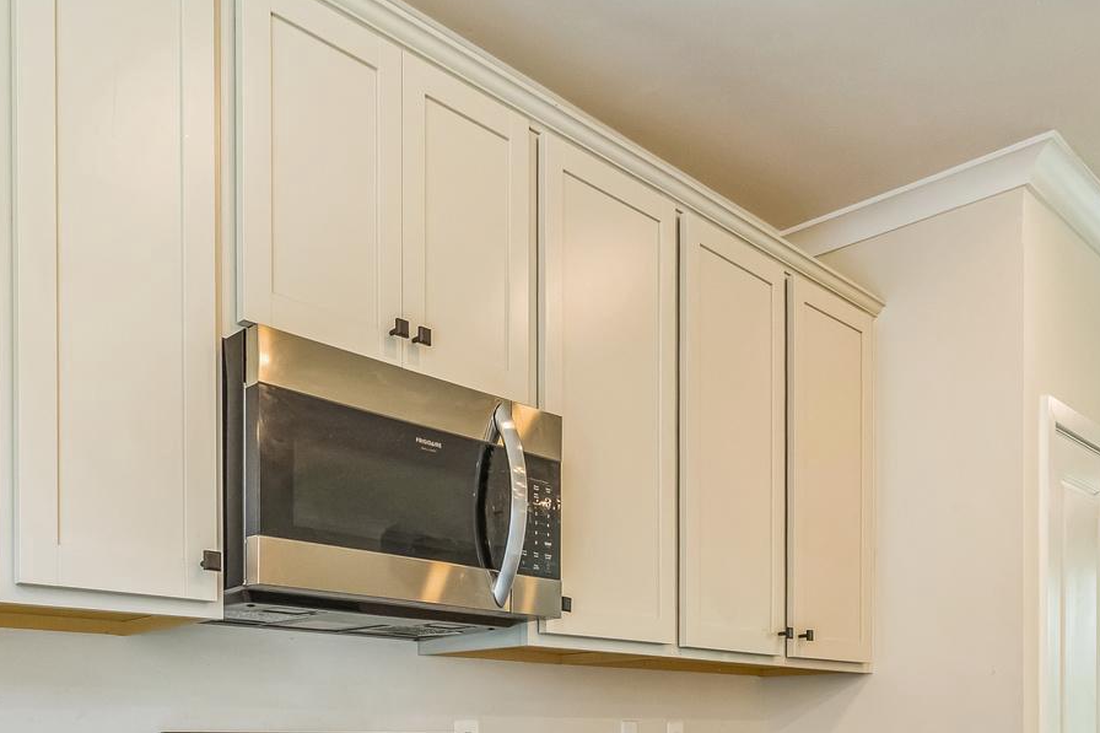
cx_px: 230
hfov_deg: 54.9
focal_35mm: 32
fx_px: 978
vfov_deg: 36.6
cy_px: 747
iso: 640
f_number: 6.3
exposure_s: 1/60
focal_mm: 14
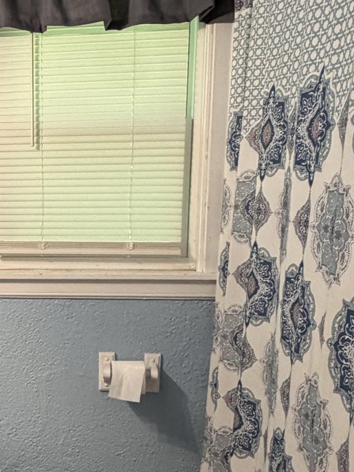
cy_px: 313
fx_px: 640
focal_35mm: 47
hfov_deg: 29.1
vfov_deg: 40.0
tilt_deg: -12.6
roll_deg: -0.5
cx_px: 6
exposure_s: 1/120
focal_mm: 2.22
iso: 320
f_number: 2.2
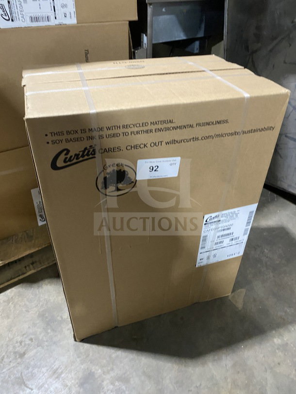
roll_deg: -1.4
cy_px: 197
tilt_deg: -35.4
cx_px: 148
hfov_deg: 53.1
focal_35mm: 26
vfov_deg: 67.3
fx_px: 296
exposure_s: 1/47
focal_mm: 4.25
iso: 500
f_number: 1.8
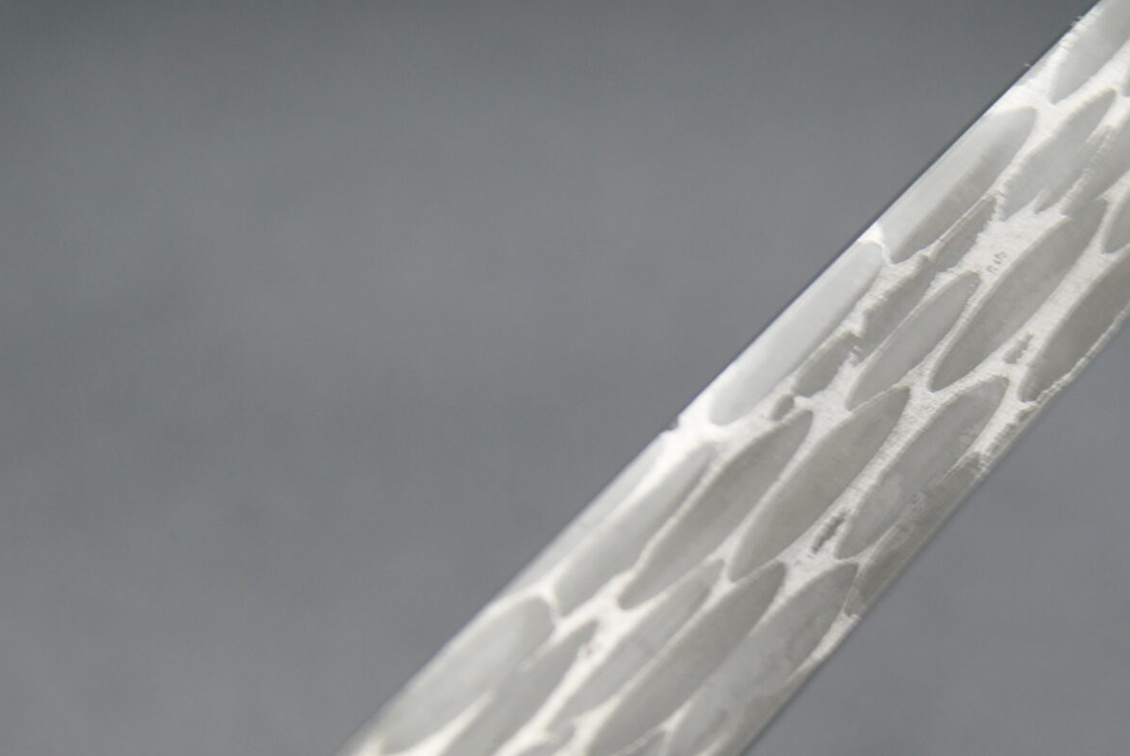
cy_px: 585
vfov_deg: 17.4
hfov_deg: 25.7
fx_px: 2451
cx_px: 821
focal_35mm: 78
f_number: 4
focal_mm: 24
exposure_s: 1/40
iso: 100
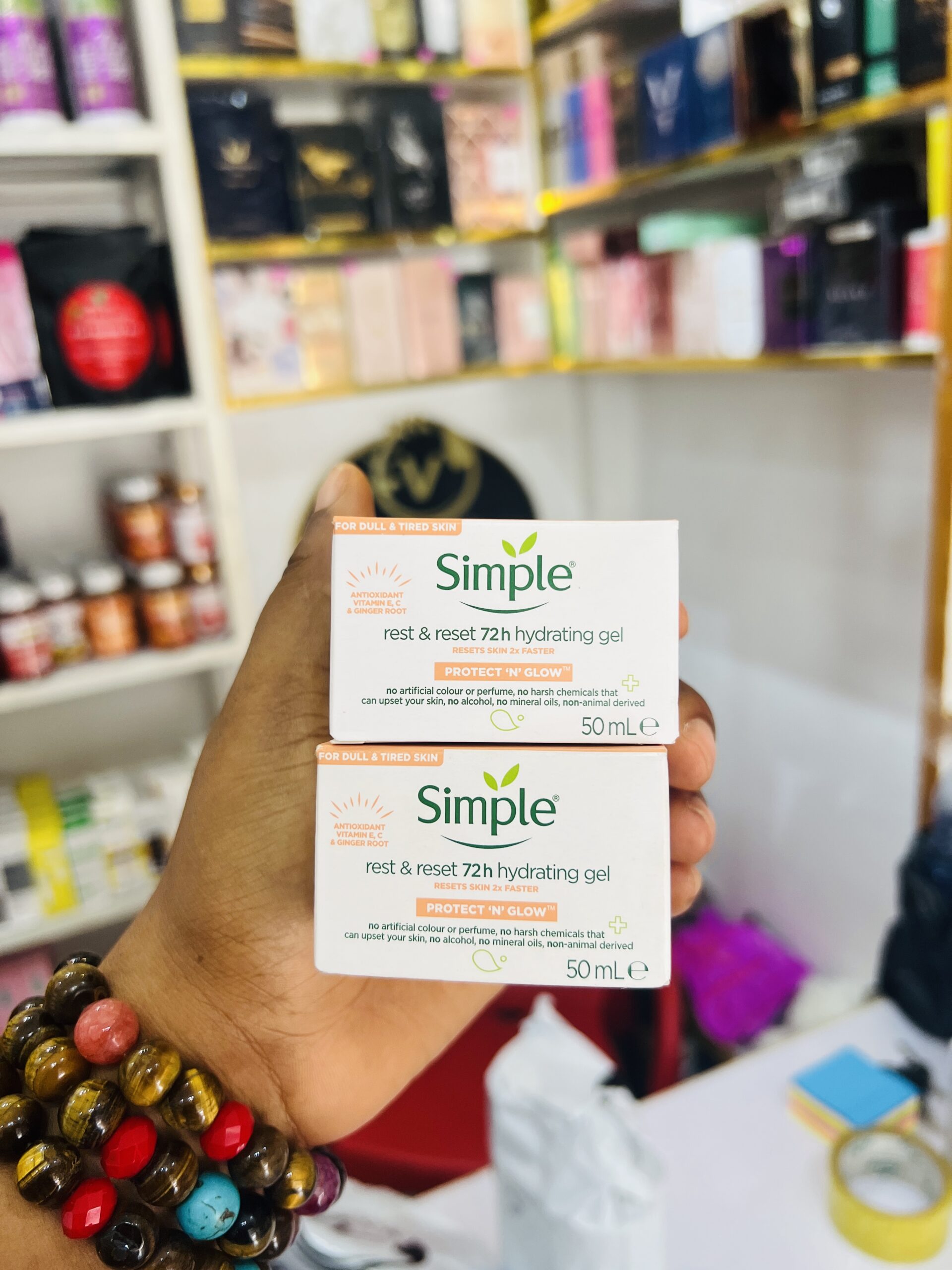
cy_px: 635
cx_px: 476
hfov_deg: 53.1
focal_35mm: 26
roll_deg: +5.6
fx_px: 953
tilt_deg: -16.3
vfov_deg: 67.3
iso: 80
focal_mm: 5.7
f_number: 1.5
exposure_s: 1/121
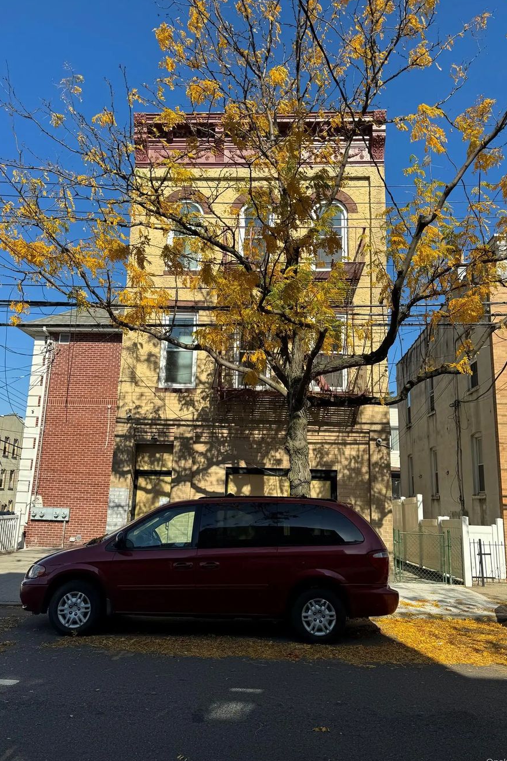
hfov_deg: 49.6
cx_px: 248
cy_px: 373
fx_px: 549
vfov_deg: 69.4
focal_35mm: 26
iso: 80
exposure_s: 1/4049
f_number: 1.78
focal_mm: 6.86
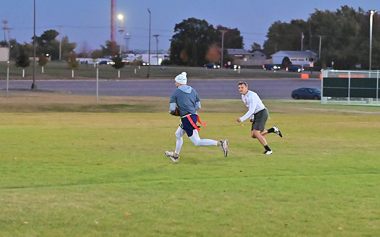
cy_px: 120
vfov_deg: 10.1
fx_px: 1346
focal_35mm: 130
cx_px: 190
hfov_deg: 16.1
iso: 6400
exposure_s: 1/500
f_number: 4
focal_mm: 85
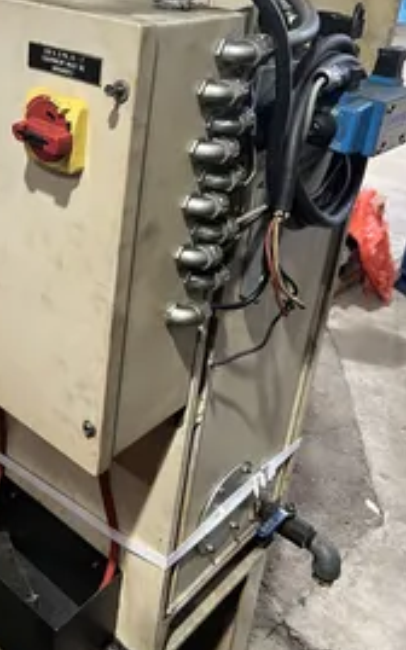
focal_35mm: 41
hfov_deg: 30.1
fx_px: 726
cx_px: 56
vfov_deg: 47.2
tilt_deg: -20.3
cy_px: 203
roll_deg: -4.3
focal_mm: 5.7
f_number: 1.5
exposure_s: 1/86
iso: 125
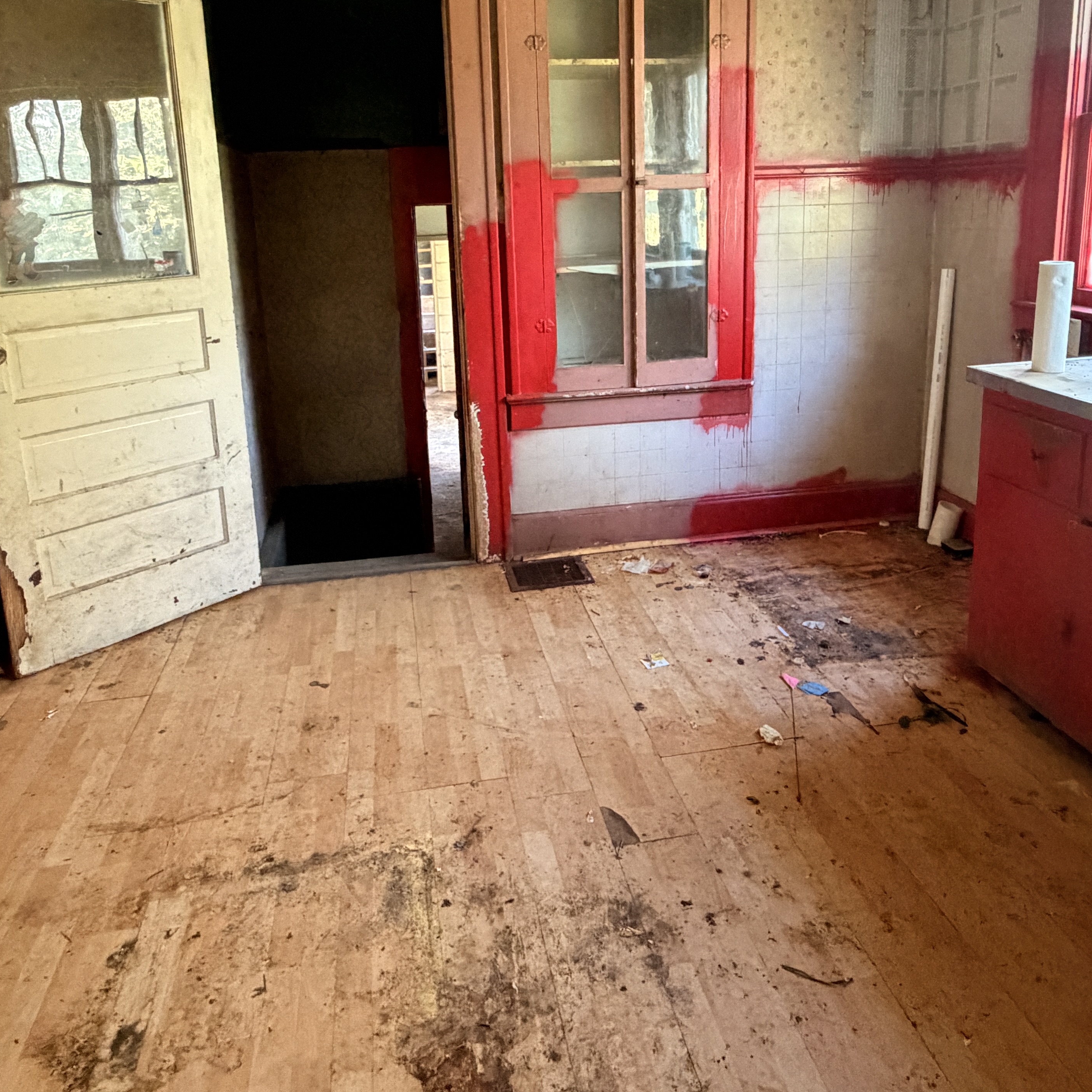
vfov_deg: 61.5
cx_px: 549
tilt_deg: -10.0
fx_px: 892
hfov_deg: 62.9
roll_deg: +2.3
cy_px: 369
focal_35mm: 25
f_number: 2.2
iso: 800
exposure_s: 1/60
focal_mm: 2.22
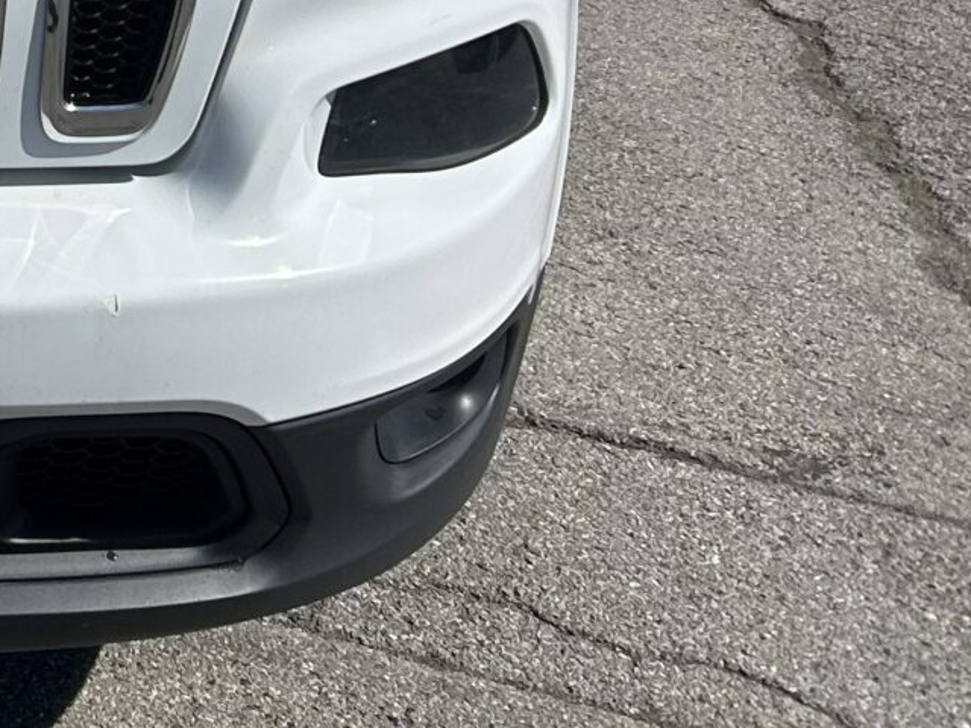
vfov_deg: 13.6
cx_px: -537
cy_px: -290
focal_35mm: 104
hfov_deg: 16.9
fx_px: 2917
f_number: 1.5
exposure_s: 1/7463
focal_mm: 5.7
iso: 50
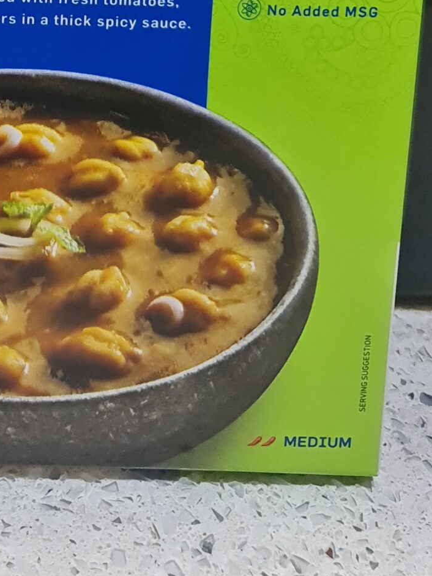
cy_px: -124
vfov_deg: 25.5
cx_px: 32
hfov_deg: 21.1
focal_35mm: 68
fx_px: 1131
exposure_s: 1/50
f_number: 1.8
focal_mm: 7
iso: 250
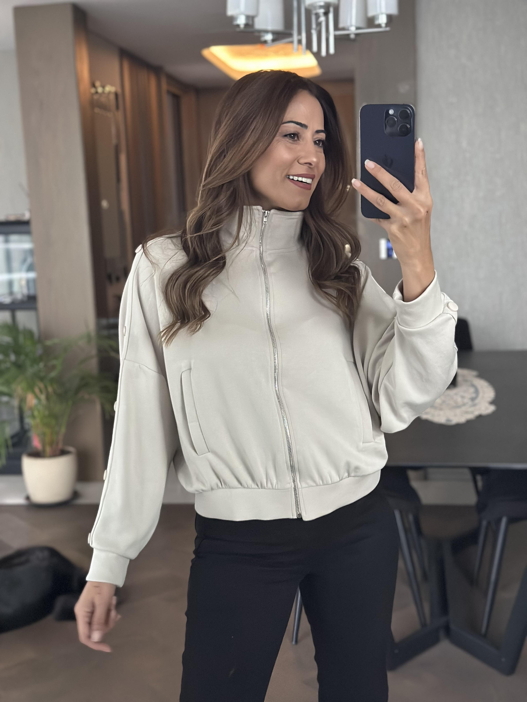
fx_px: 974
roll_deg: +2.4
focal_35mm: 48
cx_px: 264
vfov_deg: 39.7
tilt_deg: -16.6
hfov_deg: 30.3
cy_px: 351
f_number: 1.78
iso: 800
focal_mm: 6.86
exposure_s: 1/32
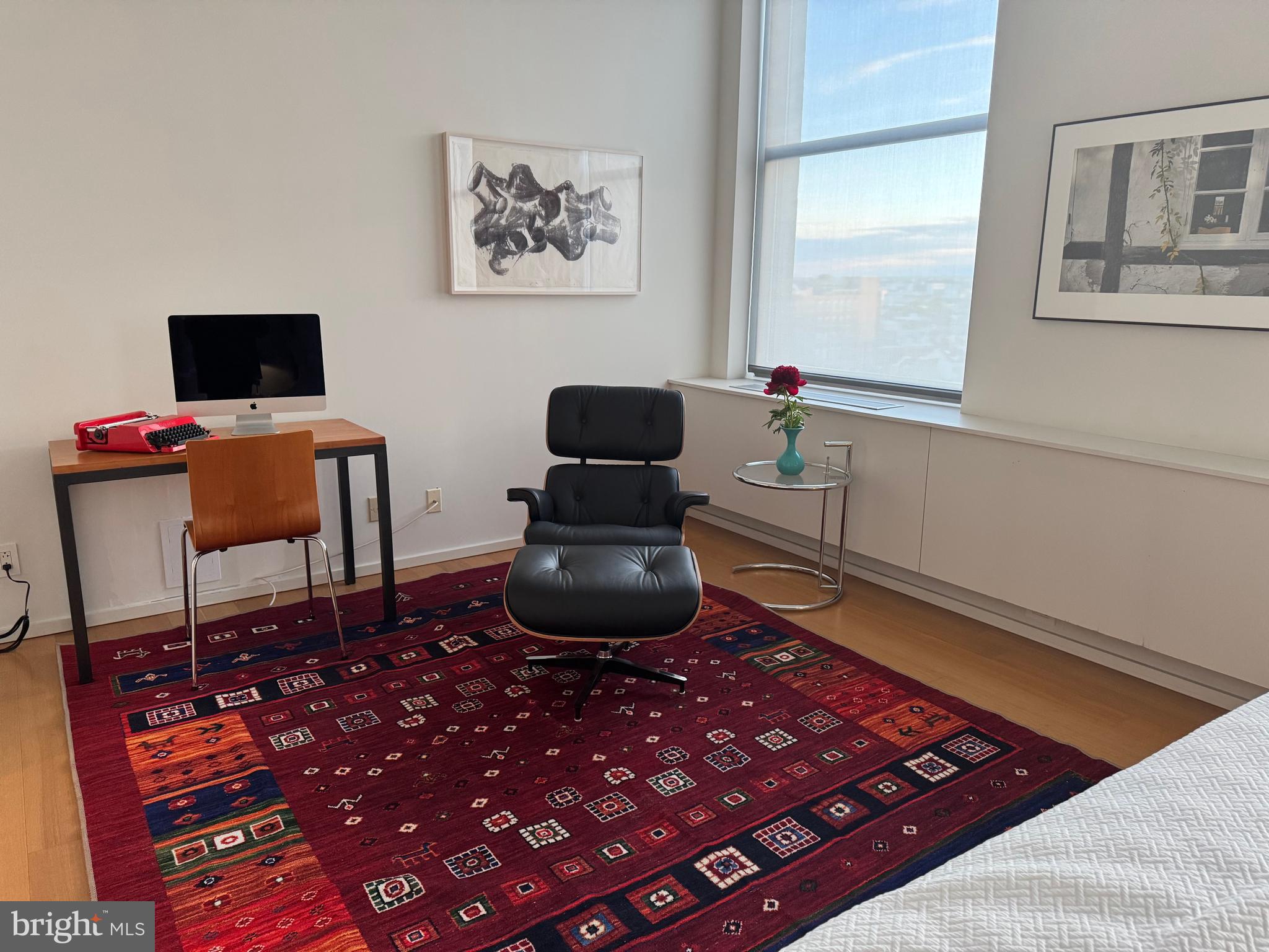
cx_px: 634
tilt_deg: -12.5
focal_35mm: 24
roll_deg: -0.4
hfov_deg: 71.6
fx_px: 880
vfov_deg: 56.8
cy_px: 476
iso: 400
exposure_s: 1/60
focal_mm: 6.76
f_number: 1.78
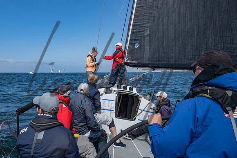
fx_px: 193
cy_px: 65
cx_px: 98
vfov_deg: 44.3
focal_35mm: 29
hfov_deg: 62.6
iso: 200
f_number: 6.3
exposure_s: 1/1250
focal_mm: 24
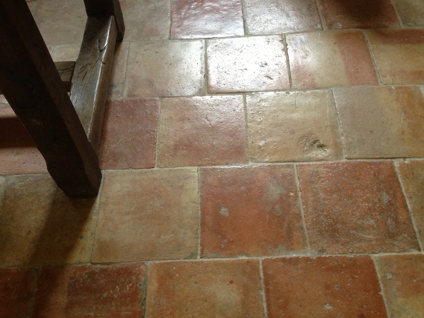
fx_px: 429
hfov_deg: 52.6
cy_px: 159
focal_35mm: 35
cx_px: 212
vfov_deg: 40.7
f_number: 2.4
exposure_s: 1/20
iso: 200
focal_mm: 4.28
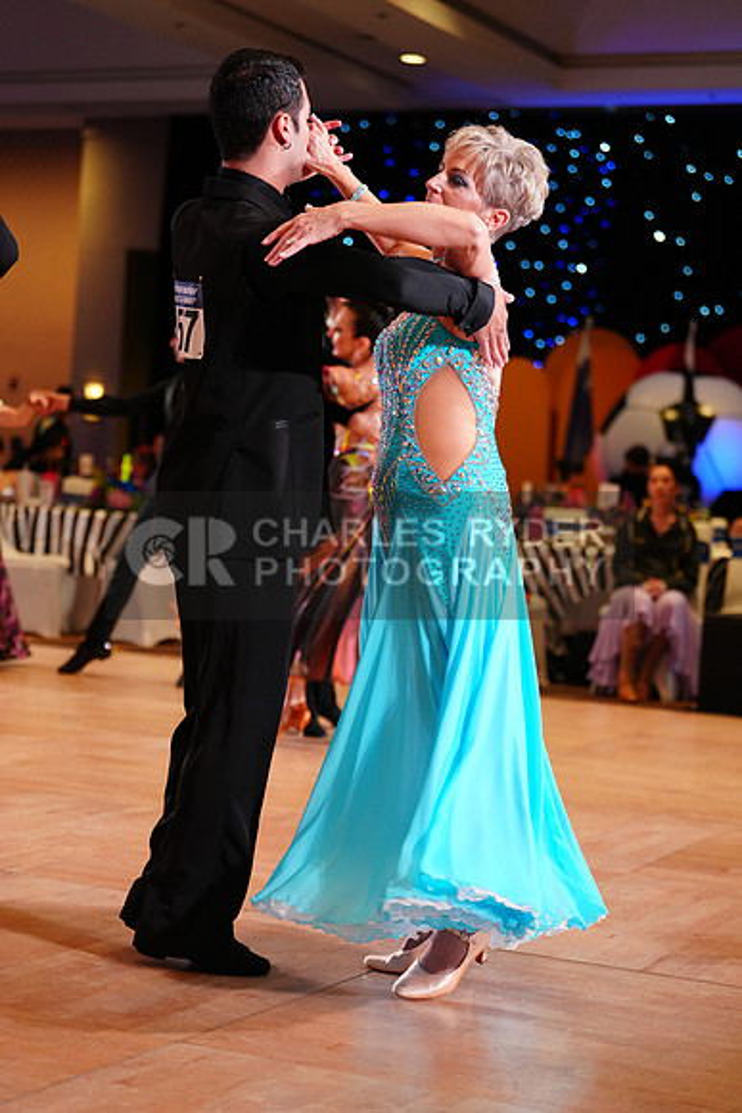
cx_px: 371
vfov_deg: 28.8
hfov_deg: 19.5
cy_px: 556
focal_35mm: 70
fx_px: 2163
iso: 2000
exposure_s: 1/500
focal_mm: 70
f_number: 2.8
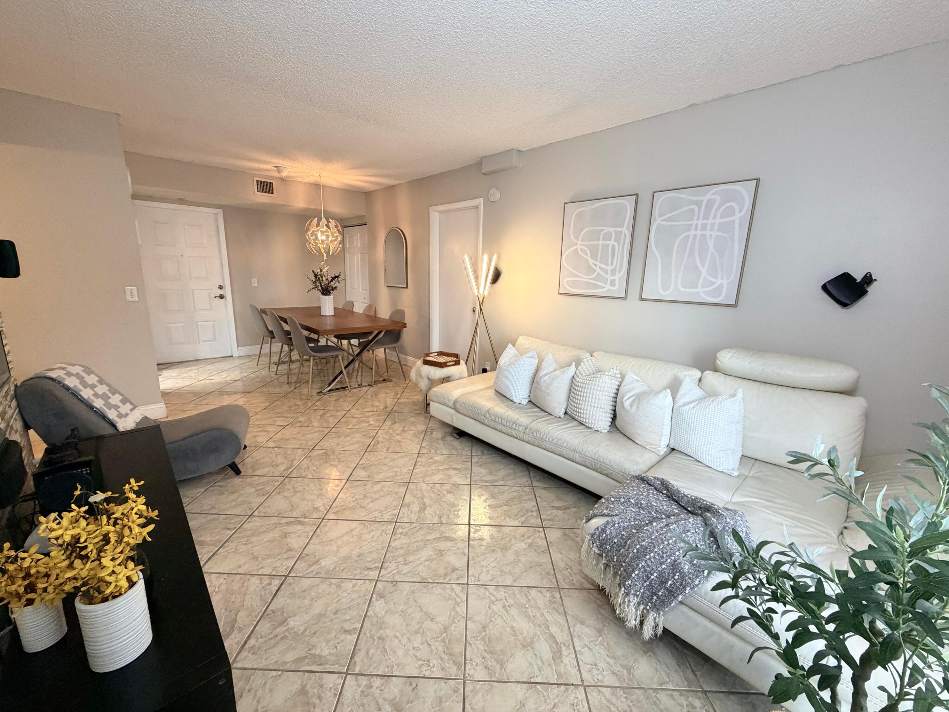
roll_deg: -0.9
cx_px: 474
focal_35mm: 14
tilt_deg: -12.3
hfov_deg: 102.1
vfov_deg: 85.7
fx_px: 384
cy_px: 356
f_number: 2.2
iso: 320
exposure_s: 1/60
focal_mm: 2.22
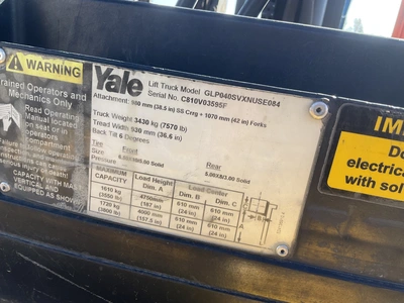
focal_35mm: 29
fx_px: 338
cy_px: 152
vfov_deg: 48.2
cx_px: 202
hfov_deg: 61.7
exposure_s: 1/270
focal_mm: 3
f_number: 1.8
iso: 25
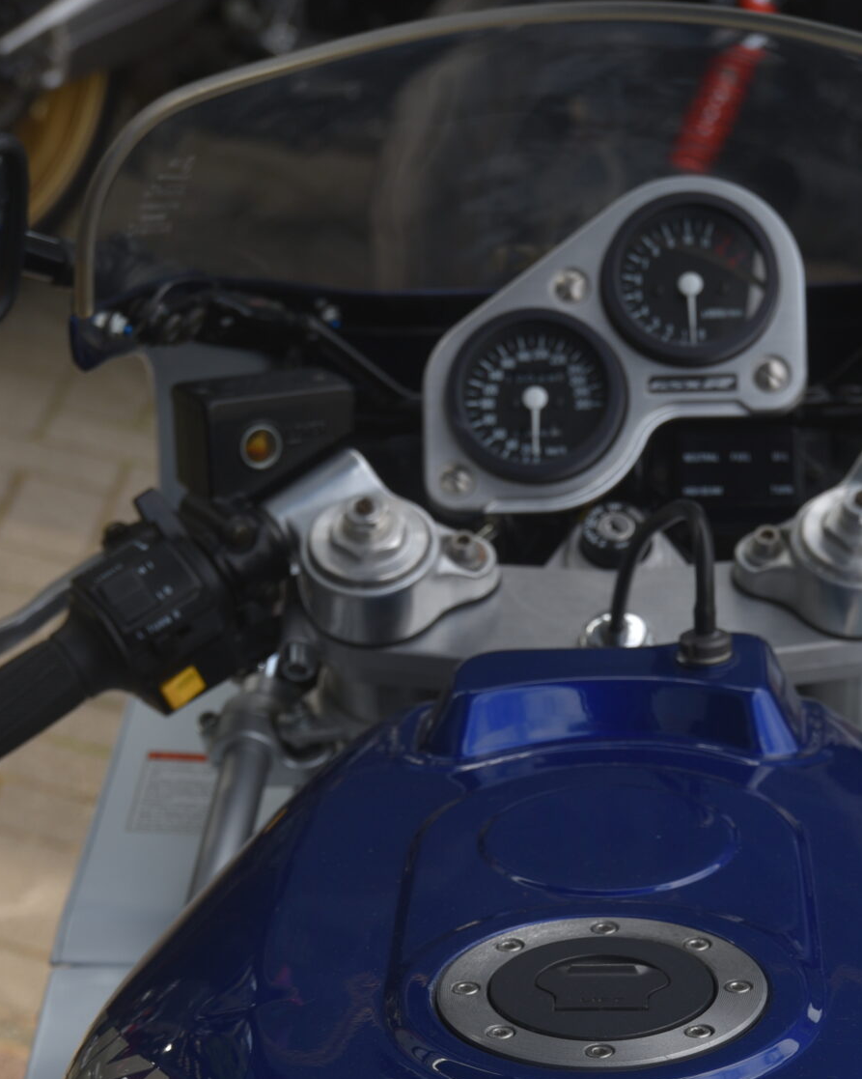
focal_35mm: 99
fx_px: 3158
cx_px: 633
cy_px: 1146
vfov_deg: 18.7
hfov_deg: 15.5
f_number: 6.3
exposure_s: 1/160
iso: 100
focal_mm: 46
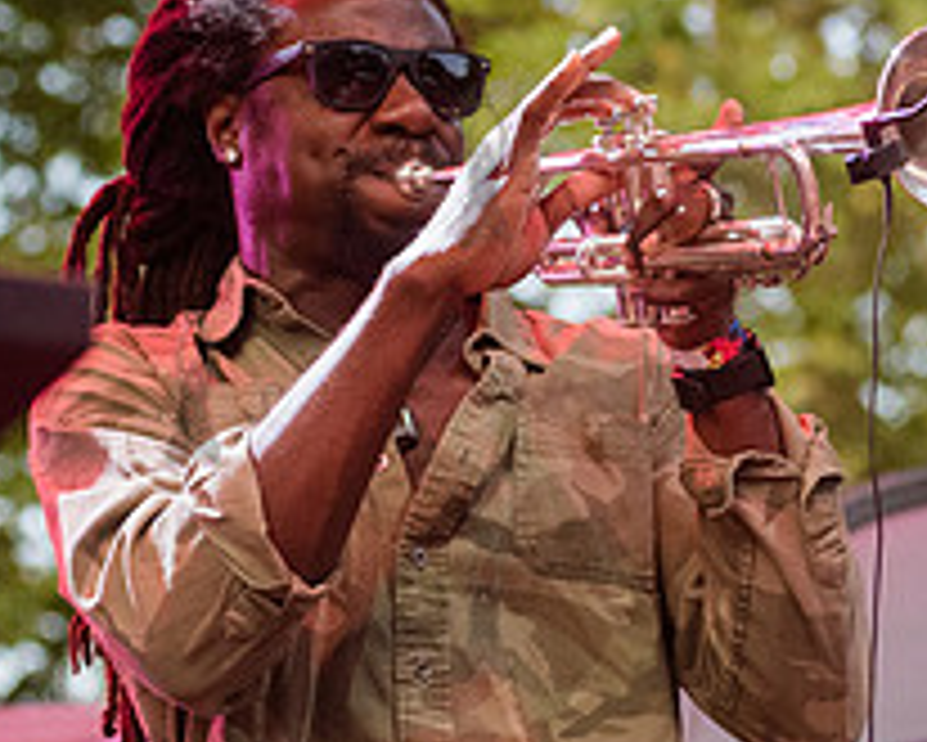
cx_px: 982
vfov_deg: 6.6
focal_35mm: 234
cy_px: 379
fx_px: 6423
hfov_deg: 8.2
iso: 4000
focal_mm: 80
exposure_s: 1/640
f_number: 4
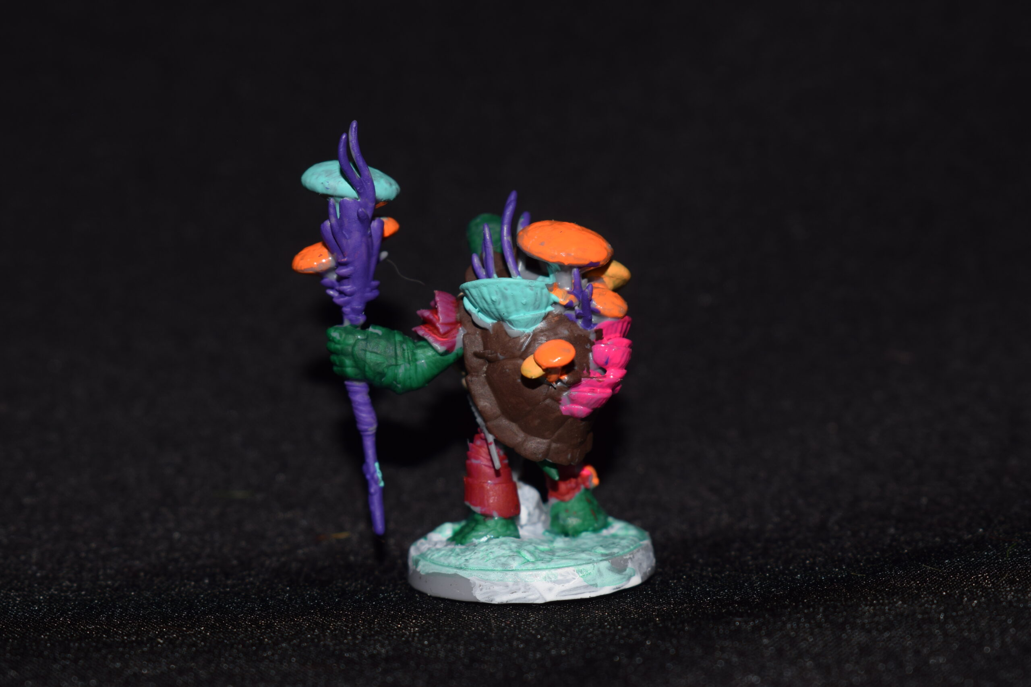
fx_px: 2363
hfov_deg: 24.6
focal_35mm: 82
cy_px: 344
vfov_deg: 16.6
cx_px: 516
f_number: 8
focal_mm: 55
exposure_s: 1/60
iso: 100
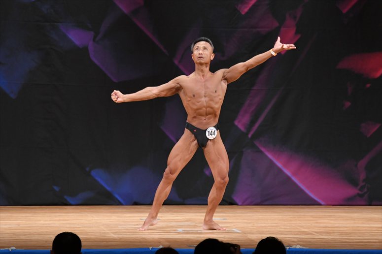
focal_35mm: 255
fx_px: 2705
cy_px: 127
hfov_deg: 8.1
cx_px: 191
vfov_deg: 5.4
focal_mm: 170
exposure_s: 1/400
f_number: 5.6
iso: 3200
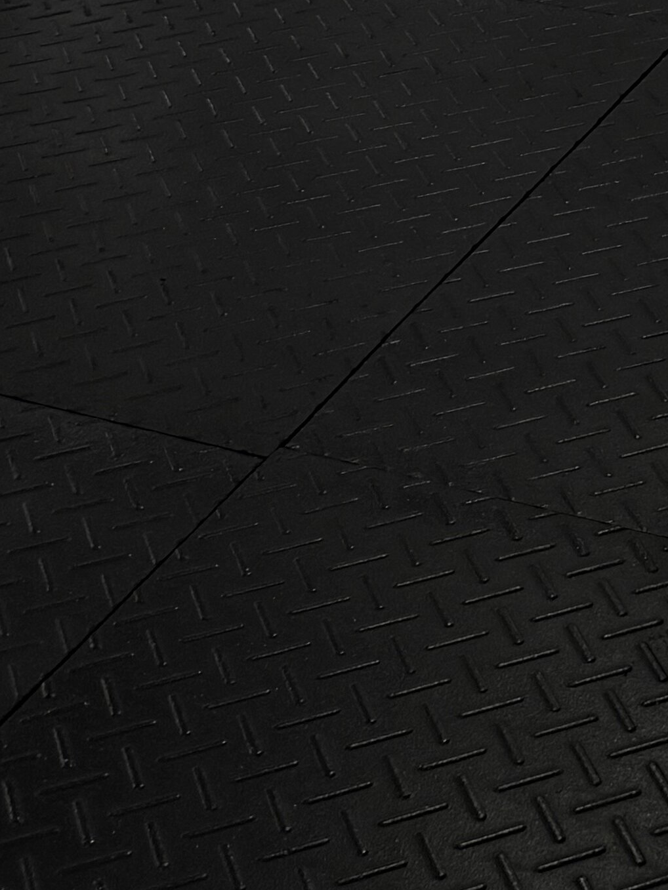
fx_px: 2598
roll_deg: +1.3
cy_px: -673
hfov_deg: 14.4
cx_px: 686
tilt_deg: -8.3
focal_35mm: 101
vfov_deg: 16.5
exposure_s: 1/143
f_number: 1.78
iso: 200
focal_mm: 6.76
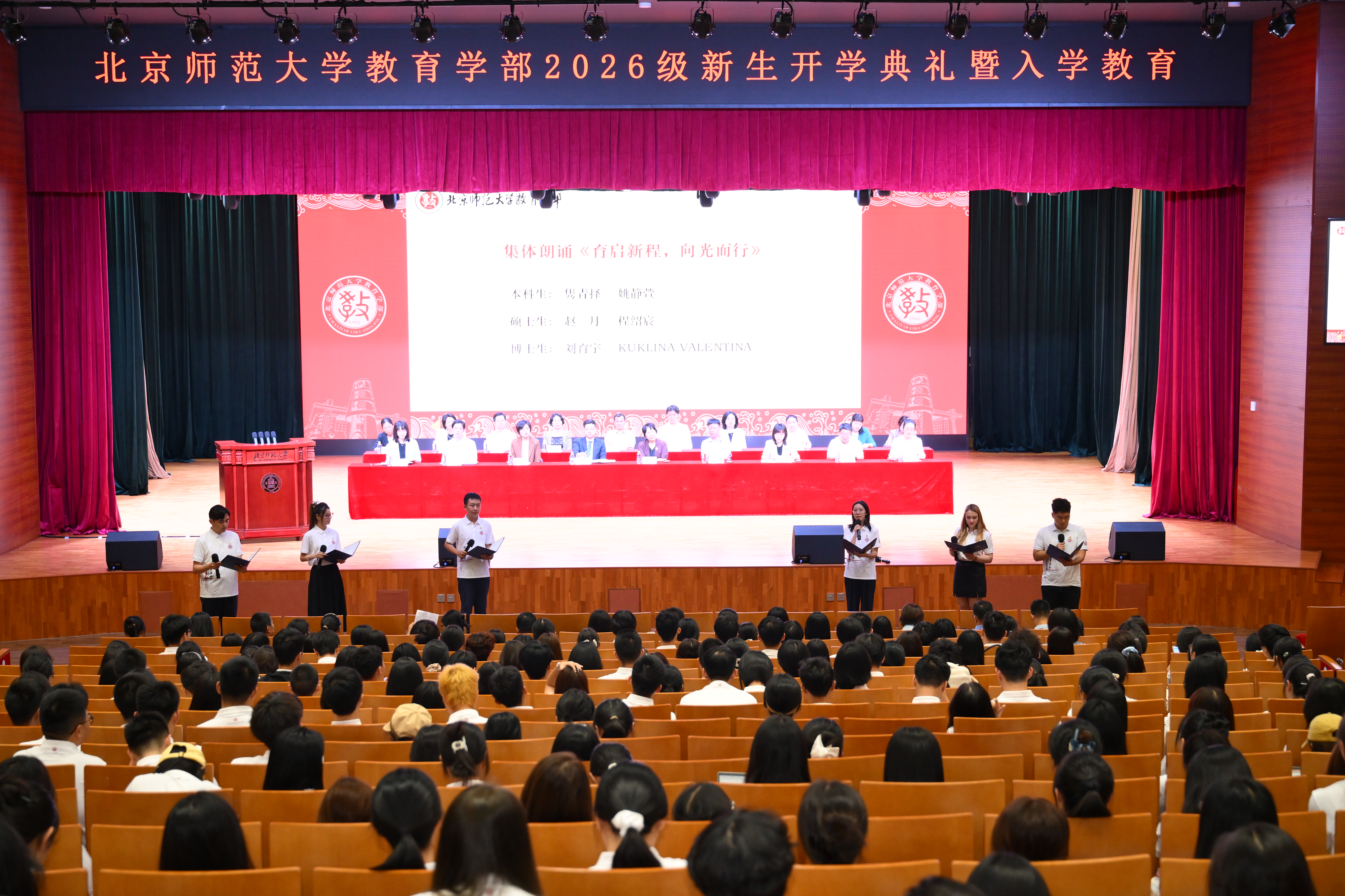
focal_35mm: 48
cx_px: 672
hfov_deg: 41.1
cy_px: 448
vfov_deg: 28.1
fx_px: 1793
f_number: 3.5
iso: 2000
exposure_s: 1/125
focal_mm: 48
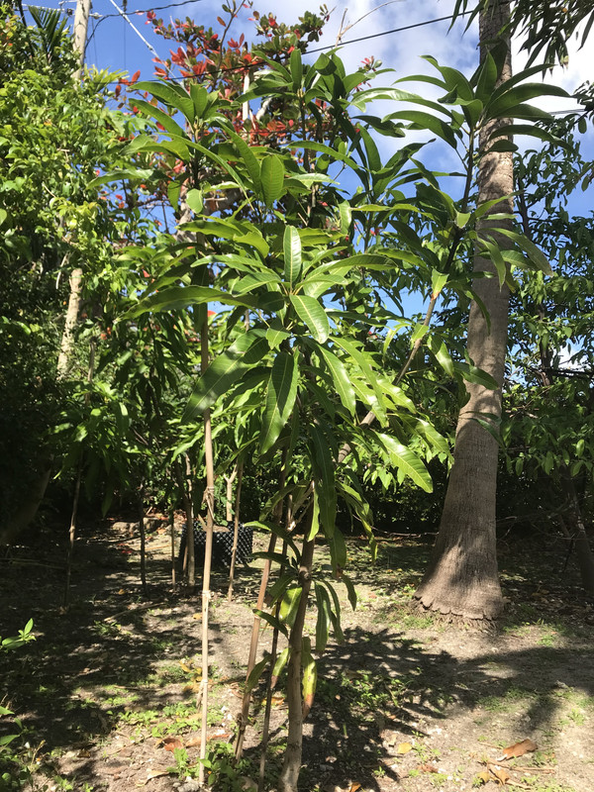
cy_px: 396
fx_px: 641
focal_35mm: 28
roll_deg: -4.8
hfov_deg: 49.7
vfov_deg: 63.4
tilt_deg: +8.4
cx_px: 297
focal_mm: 3.99
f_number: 1.8
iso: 20
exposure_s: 1/1088
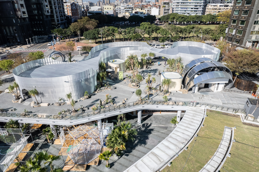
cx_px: 130
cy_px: 86
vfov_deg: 57.2
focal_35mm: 22
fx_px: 158
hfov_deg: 78.6
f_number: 2.8
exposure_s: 1/4000
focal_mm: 8.38
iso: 200
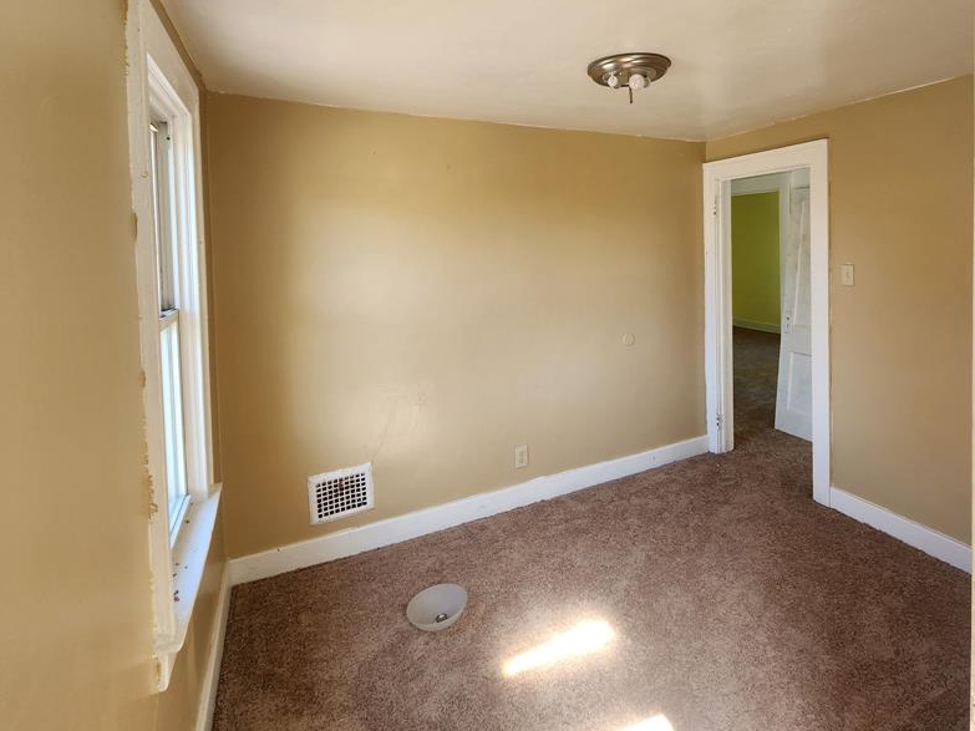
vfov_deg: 73.2
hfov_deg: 90.1
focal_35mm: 17
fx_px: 479
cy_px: 264
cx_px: 577
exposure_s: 1/60
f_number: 2.2
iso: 64
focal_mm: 2.2
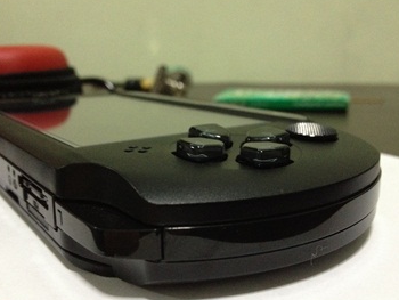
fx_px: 461
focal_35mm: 40
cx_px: 202
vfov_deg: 36.0
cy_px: 155
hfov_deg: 46.8
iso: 400
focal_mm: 4.28
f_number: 2.4
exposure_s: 1/17
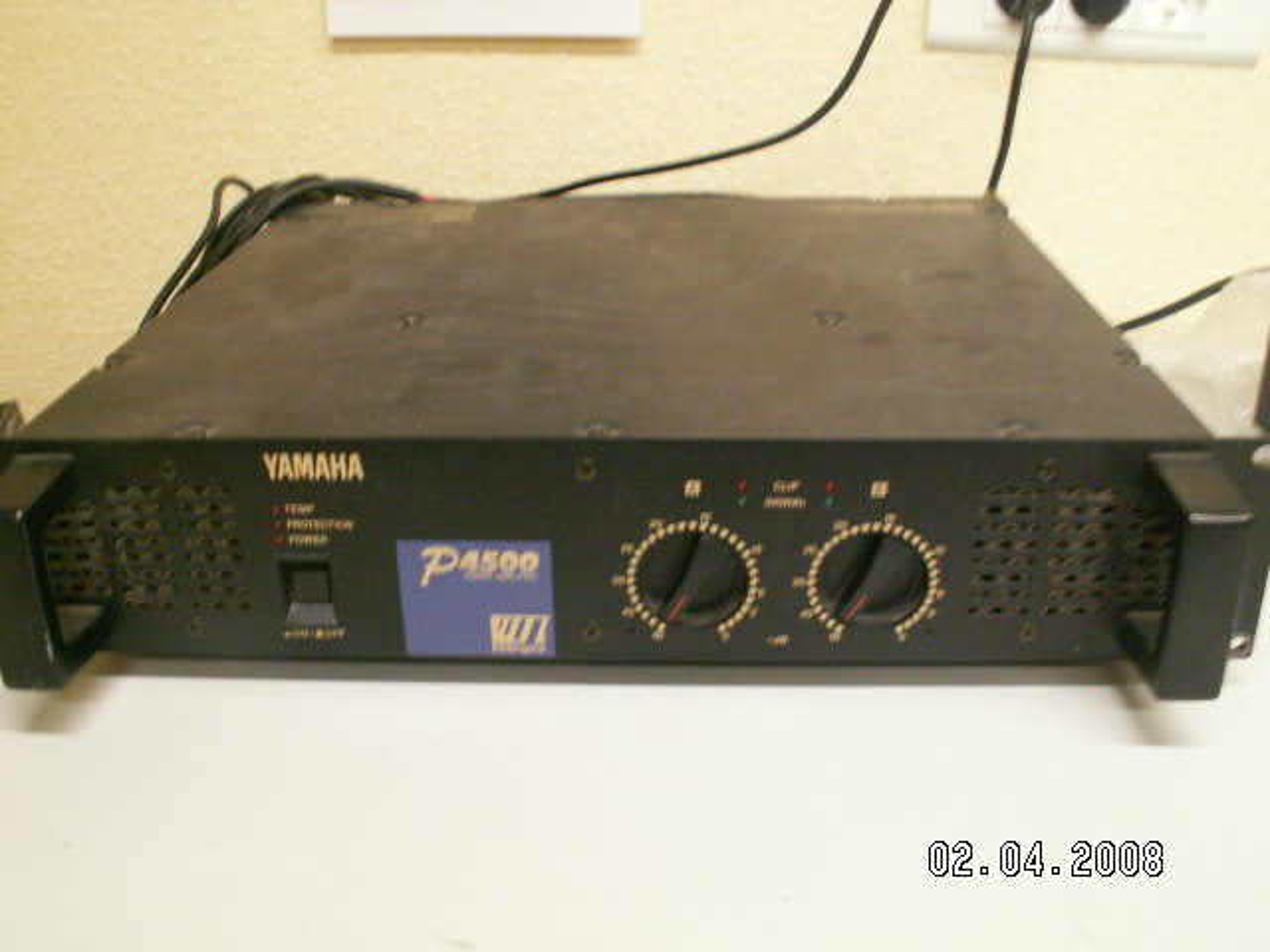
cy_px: 476
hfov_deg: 52.6
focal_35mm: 35
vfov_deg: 40.7
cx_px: 635
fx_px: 1284
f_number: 2.8
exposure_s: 1/5
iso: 160
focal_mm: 5.86
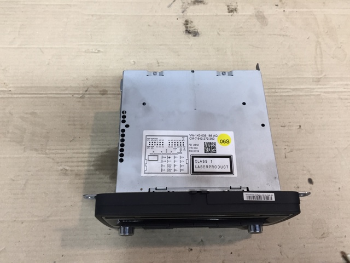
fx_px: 293
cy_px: 132
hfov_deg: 61.7
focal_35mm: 29
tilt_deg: -75.6
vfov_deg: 48.2
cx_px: 175
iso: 64
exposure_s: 1/33
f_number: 2.2
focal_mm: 4.15
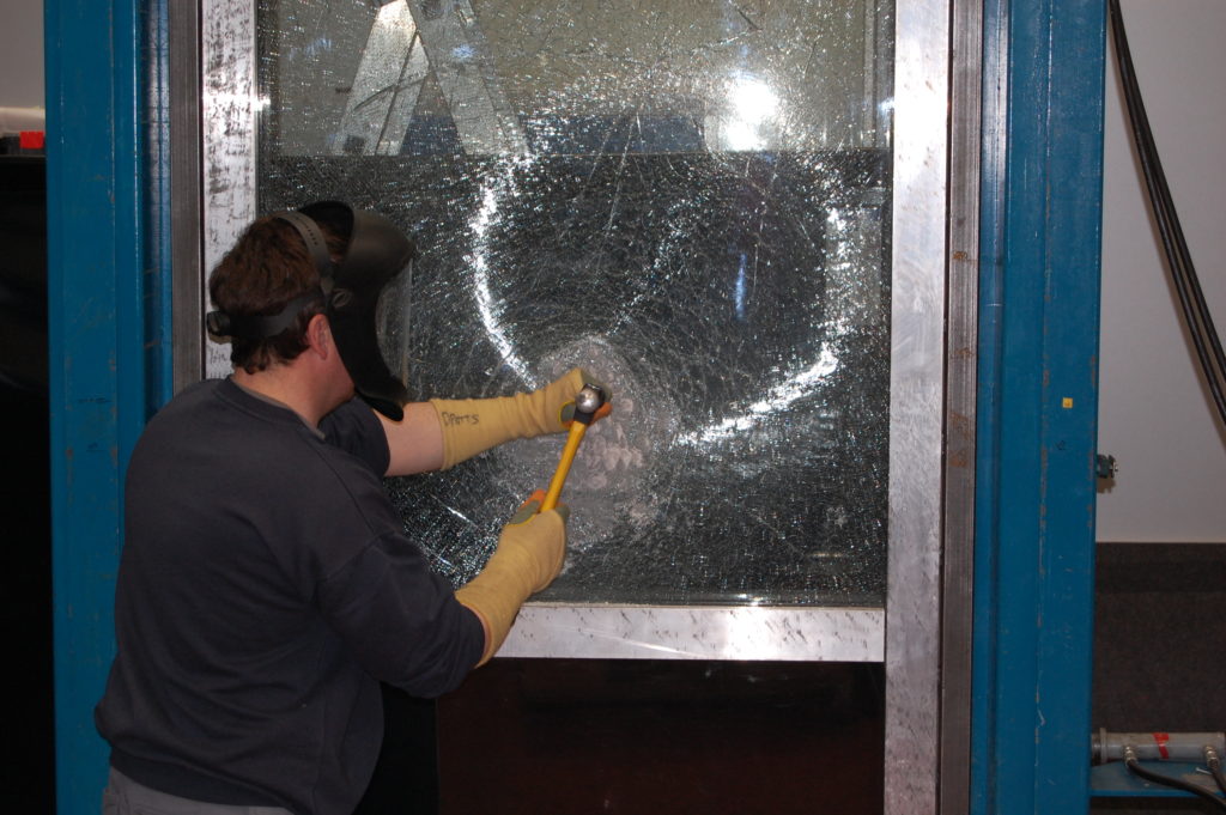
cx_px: 613
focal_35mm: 82
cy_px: 408
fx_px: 2807
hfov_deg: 24.6
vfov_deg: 16.5
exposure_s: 1/60
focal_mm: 55
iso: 400
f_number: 5.6
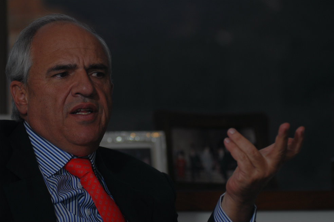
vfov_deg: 11.4
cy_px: 111
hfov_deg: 17.1
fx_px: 1113
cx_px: 167
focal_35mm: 120
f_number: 3.5
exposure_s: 1/250
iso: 200
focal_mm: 80
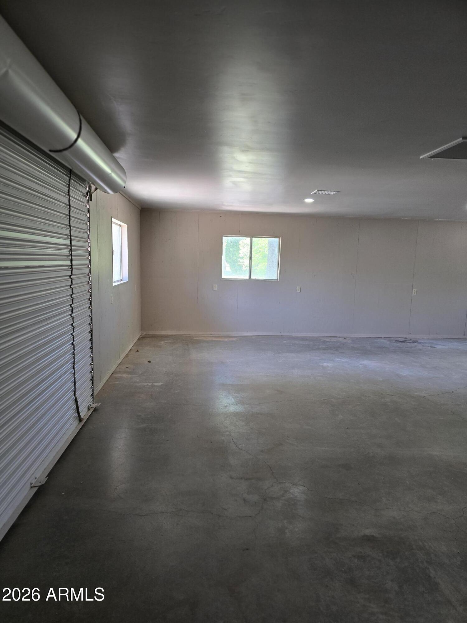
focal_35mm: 23
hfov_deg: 58.9
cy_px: 312
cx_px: 234
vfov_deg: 73.9
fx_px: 414
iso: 250
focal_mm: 6.3
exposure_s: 1/120
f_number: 1.7
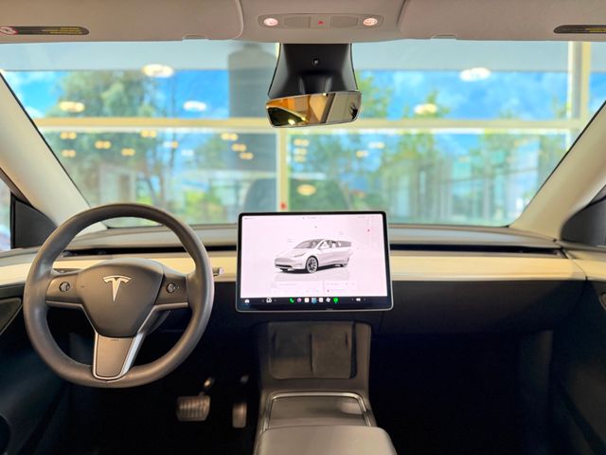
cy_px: 228
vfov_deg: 56.8
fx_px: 420
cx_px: 303
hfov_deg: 71.6
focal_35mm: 24
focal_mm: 6.76
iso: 640
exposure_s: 1/59
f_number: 1.78
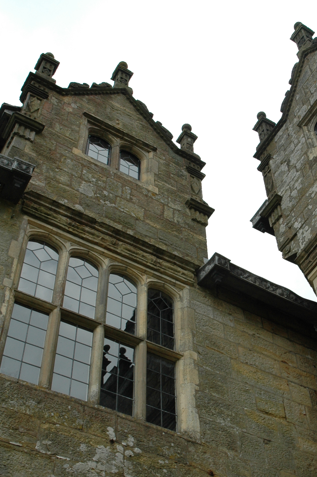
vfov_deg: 36.2
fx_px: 728
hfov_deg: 24.3
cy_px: 266
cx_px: 233
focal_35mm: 55
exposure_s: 1/320
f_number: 9
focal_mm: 24
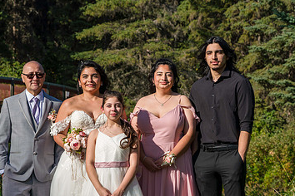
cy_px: 145
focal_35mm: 108
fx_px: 885
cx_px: 120
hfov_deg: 18.9
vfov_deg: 12.6
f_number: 5.6
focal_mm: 66
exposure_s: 1/1000
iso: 250
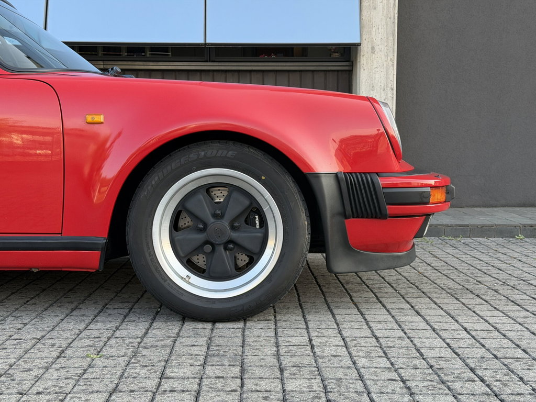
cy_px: 201
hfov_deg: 39.7
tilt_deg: -3.4
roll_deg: +0.3
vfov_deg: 30.3
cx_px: 268
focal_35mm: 48
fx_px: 743
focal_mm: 6.76
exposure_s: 1/326
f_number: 1.78
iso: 80
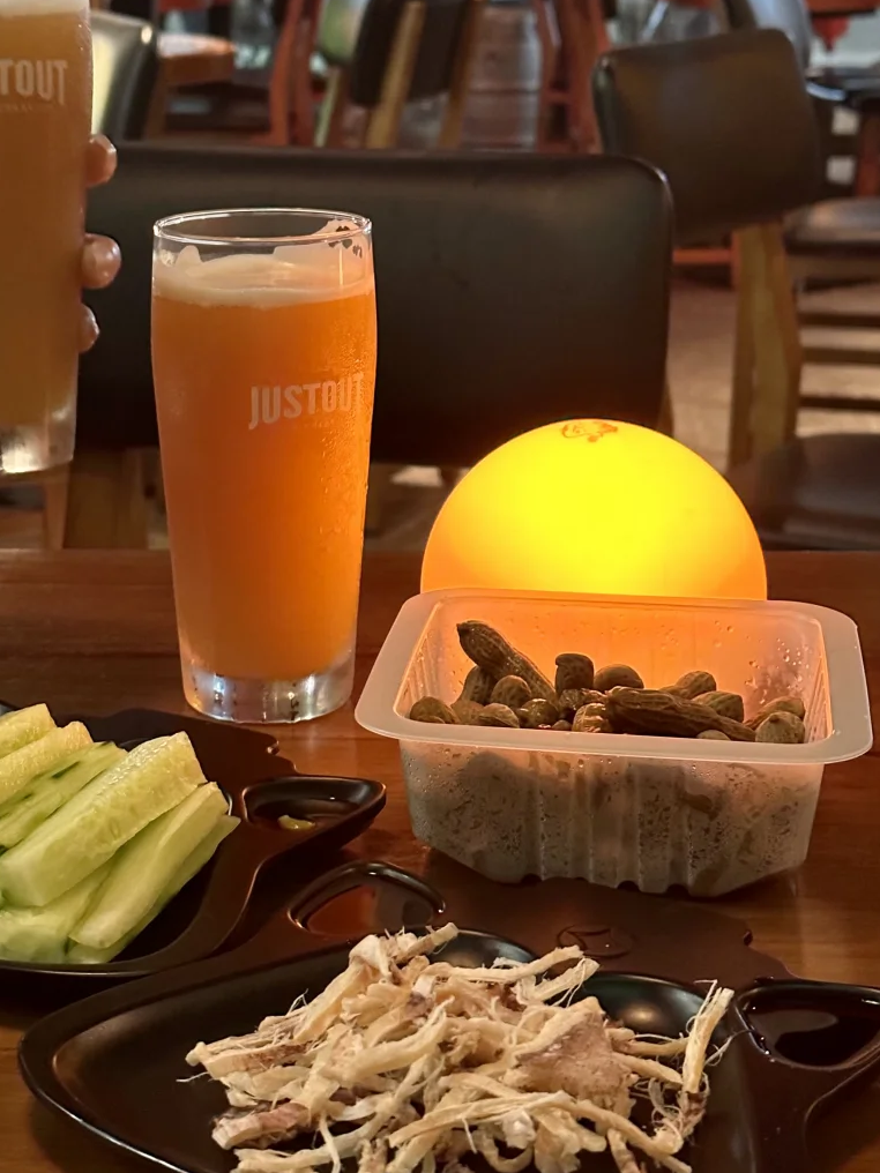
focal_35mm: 68
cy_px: 513
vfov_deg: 28.5
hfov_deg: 21.6
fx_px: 2305
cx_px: 314
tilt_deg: -14.3
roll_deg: -0.6
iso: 640
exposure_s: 1/30
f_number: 1.78
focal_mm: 6.86
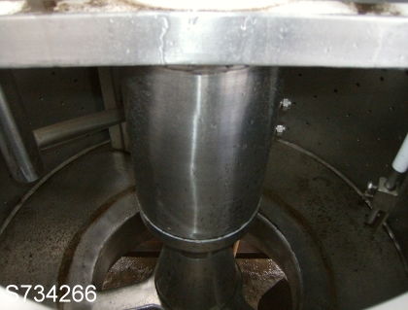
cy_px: 155
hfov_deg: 51.1
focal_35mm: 36
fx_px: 426
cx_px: 204
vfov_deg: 40.0
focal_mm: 6
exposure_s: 1/60
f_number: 2.8
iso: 200
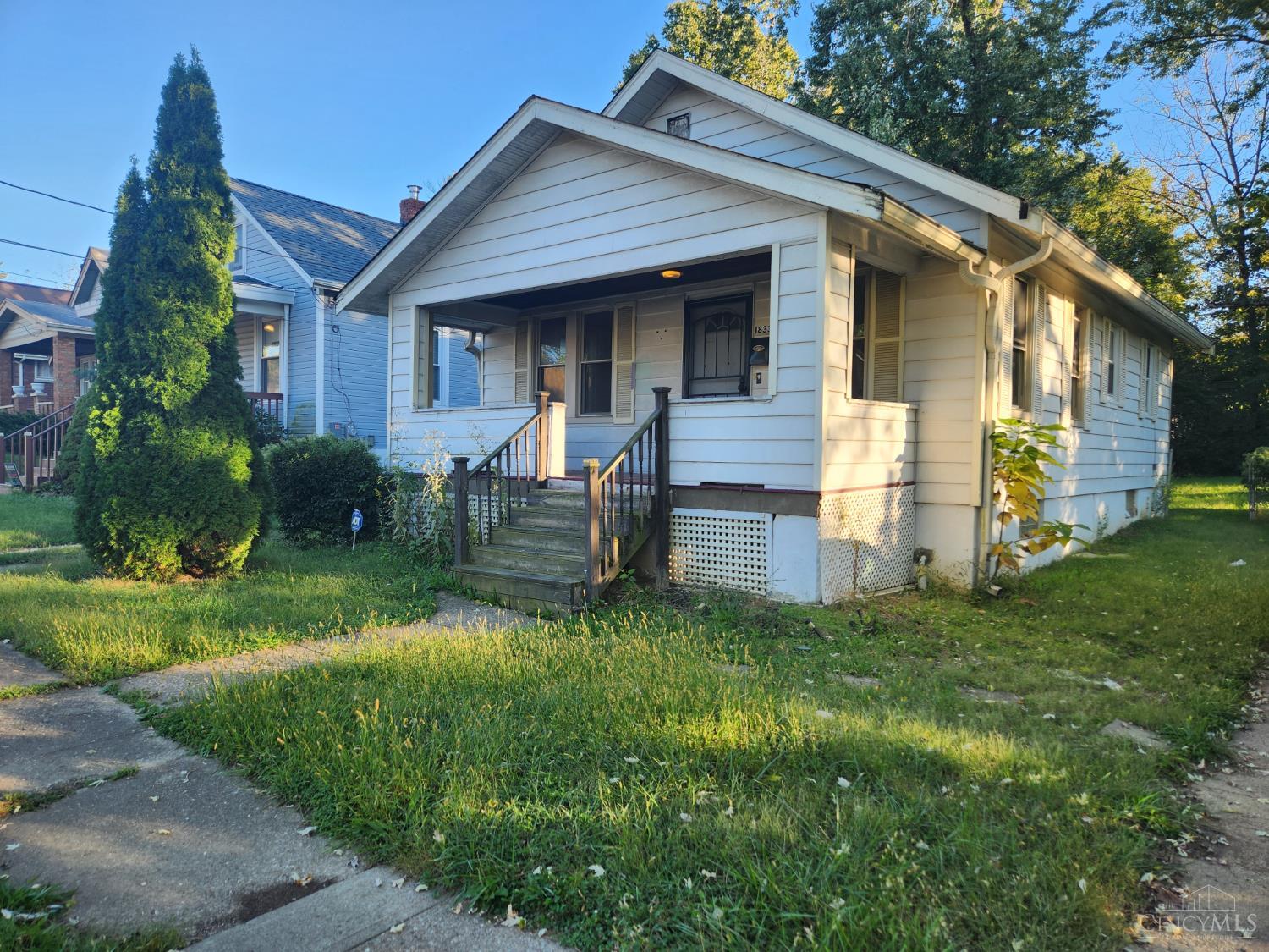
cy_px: 476
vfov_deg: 58.9
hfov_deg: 73.9
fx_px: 843
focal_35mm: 23
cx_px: 634
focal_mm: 5.4
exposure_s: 1/230
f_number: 1.8
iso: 20
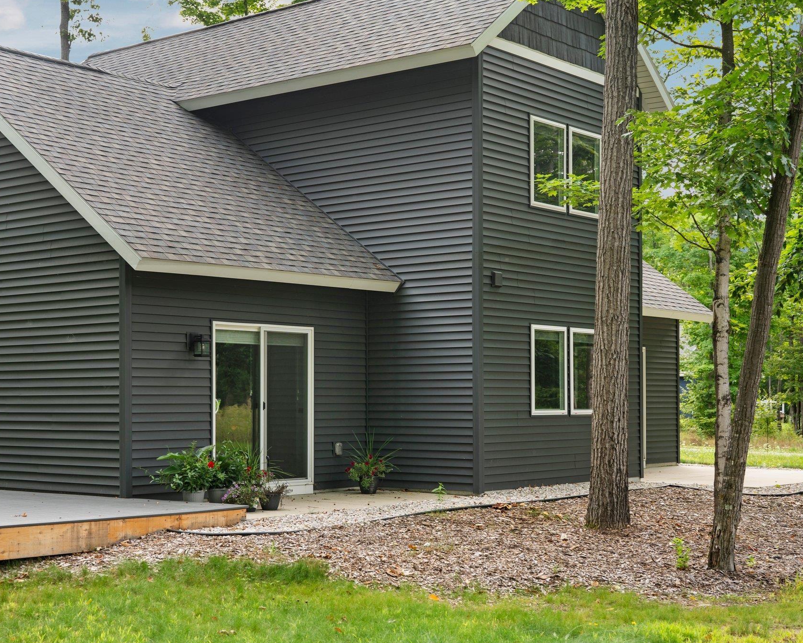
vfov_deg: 26.7
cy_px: 321
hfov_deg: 33.0
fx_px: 1355
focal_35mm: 57
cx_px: 337
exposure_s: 1/125
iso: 320
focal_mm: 50
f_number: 4
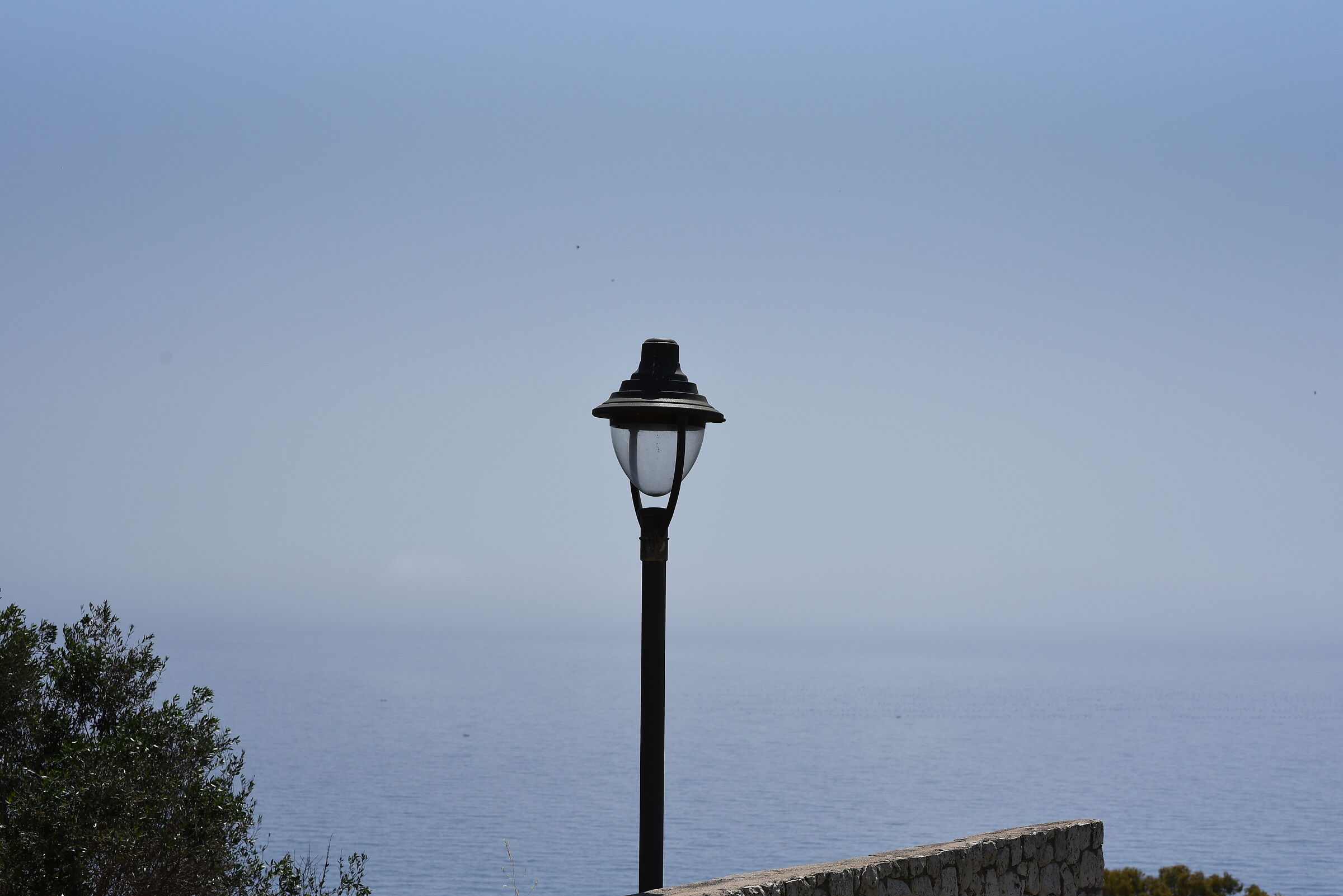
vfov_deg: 16.1
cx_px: 672
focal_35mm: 85
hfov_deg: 23.9
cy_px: 448
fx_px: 3172
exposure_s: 1/4000
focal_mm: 85
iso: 500
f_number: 8
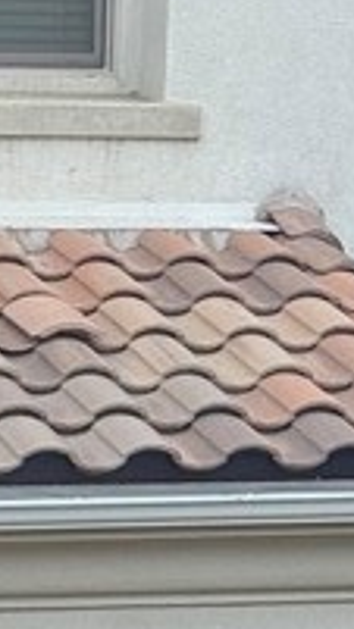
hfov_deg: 4.6
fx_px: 4441
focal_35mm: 266
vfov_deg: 8.1
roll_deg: -1.2
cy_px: 613
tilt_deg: -7.0
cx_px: 116
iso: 64
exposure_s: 1/212
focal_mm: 6.76
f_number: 1.78
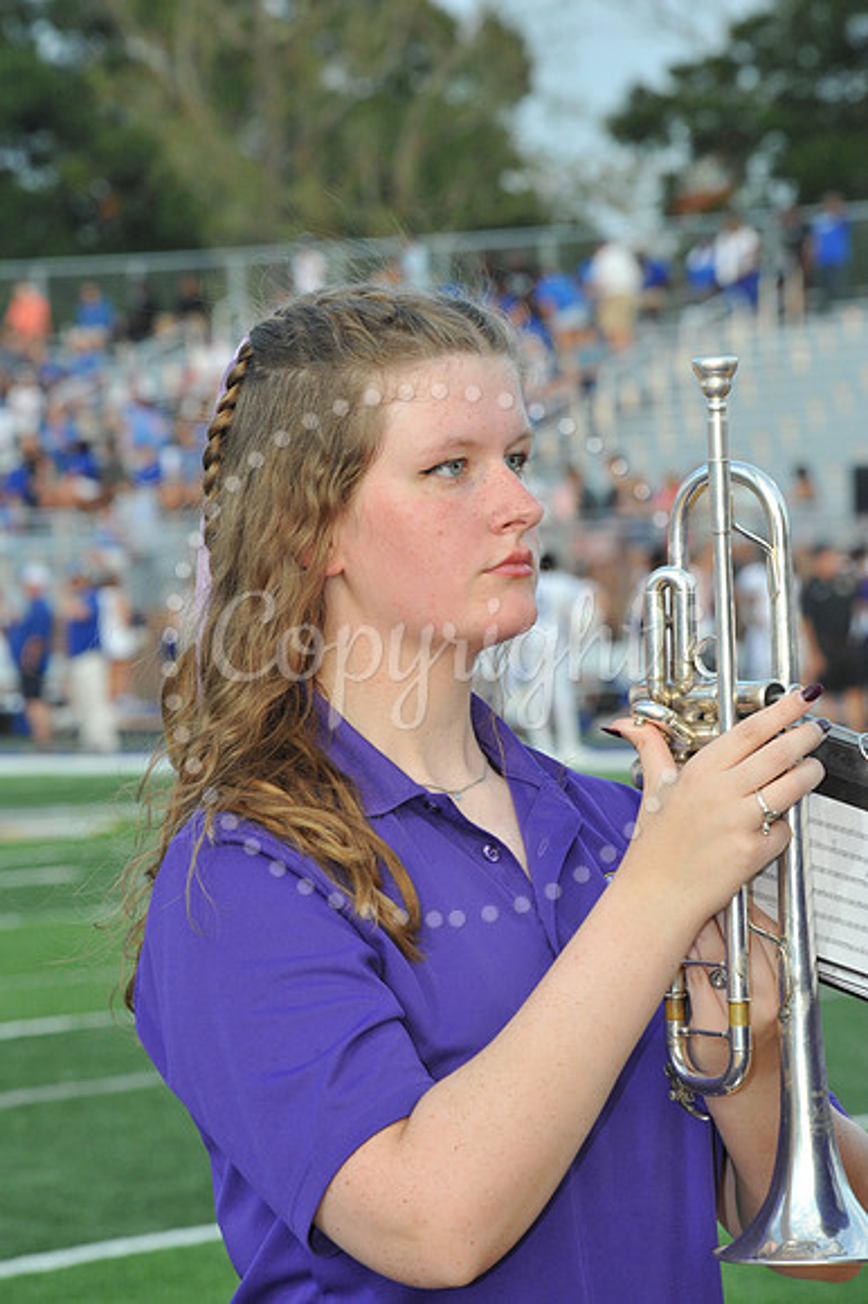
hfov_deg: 8.8
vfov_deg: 13.3
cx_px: 434
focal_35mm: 155
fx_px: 5612
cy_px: 652
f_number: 13
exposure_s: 1/250
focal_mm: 155
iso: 1600
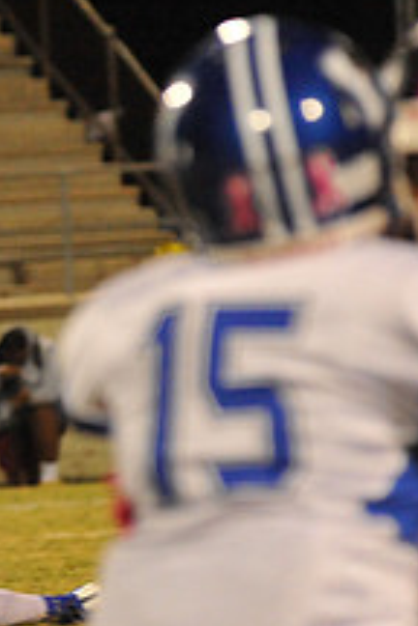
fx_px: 9352
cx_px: -374
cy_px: 336
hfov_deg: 2.6
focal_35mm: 537
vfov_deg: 3.8
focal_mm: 200
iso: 5000
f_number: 5.6
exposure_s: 1/200
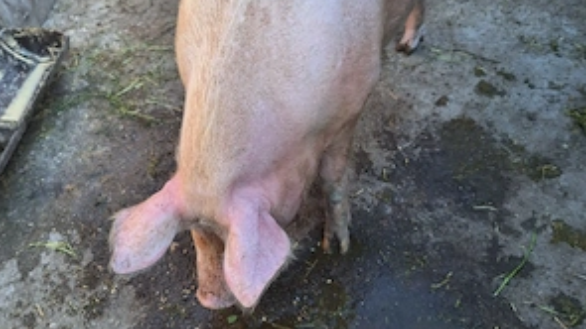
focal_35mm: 34
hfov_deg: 58.0
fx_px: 528
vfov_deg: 34.6
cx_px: 290
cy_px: 151
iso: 40
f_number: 1.8
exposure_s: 1/417
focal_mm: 5.54
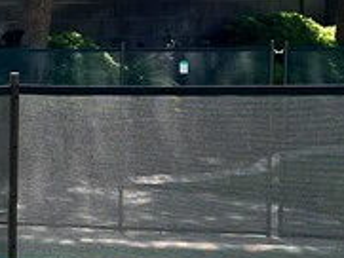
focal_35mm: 147
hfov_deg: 12.1
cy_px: 146
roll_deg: +1.1
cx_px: -312
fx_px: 1462
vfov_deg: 10.1
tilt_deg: -5.5
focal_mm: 5.7
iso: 50
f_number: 1.5
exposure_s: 1/2123
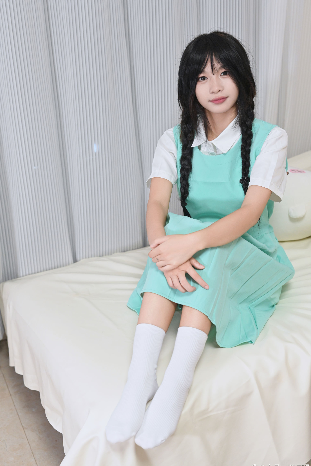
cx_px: 155
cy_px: 229
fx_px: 635
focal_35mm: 49
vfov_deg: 40.3
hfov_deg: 27.5
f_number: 4
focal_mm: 47
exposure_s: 1/100
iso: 3600
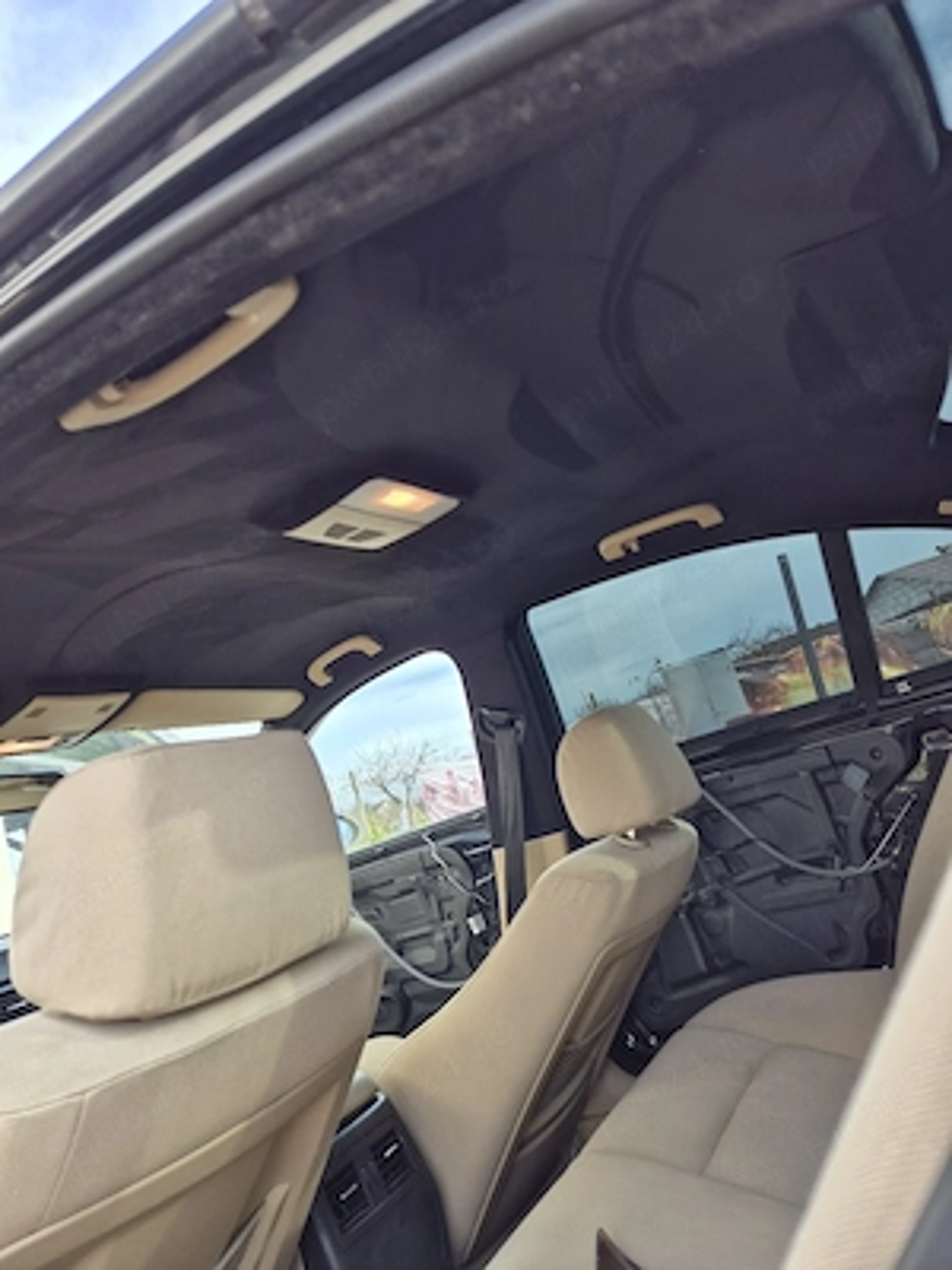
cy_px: 635
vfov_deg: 73.9
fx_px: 843
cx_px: 476
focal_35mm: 23
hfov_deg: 58.9
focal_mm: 5.4
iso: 32
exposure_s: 1/182
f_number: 1.8
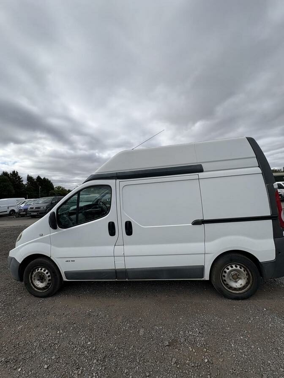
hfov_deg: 85.7
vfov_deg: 102.1
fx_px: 153
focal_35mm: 14
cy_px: 189
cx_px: 142
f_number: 2.2
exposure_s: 1/2494
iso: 50
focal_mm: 2.22
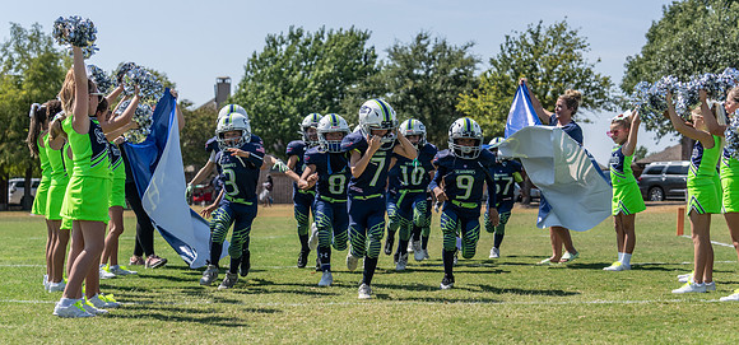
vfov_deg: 13.7
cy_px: 181
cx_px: 370
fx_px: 1437
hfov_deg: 28.8
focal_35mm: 76
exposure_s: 1/1250
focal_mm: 70
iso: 100
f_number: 4
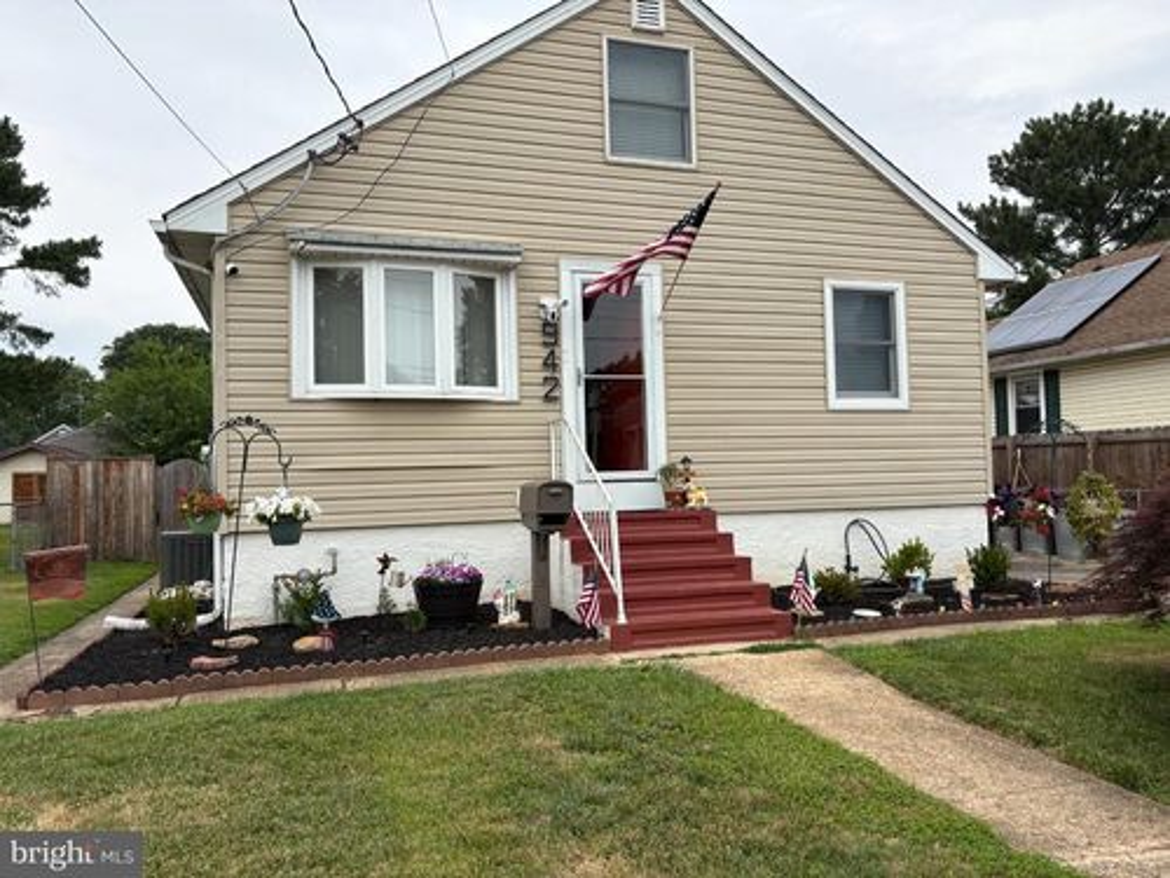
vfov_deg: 53.1
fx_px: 879
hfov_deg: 67.3
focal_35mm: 26
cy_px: 439
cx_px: 585
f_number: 1.6
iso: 50
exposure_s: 1/2639
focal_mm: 5.96
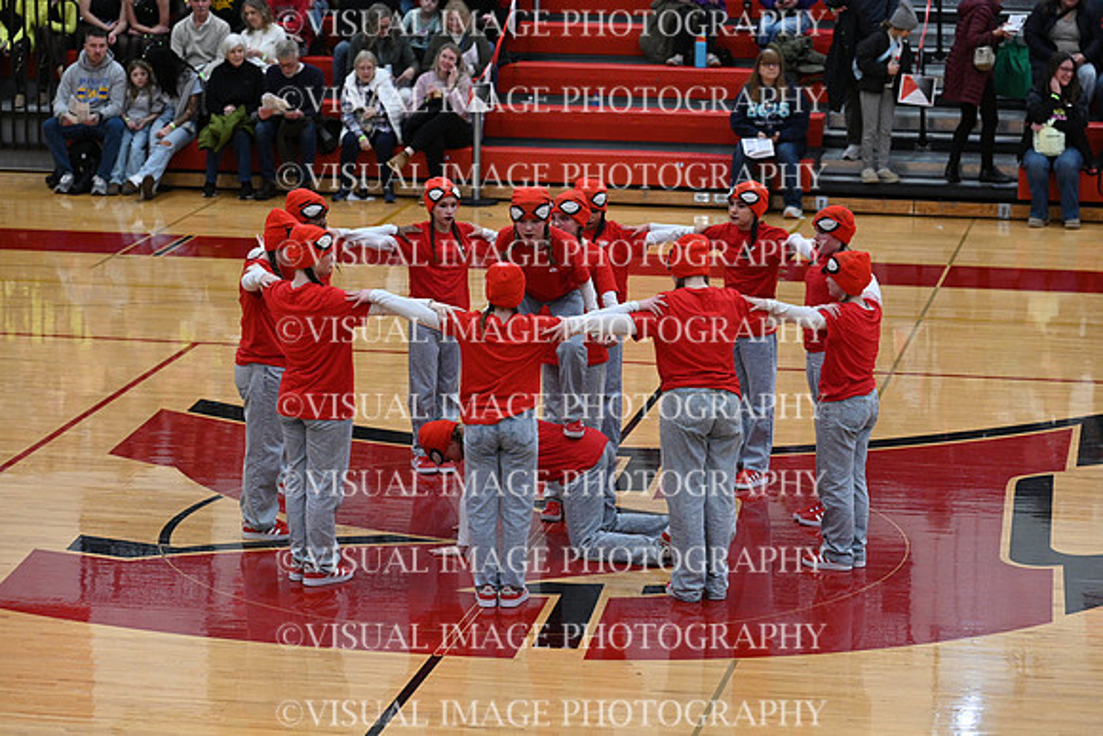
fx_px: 3677
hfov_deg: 17.1
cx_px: 552
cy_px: 368
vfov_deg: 11.4
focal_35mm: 120
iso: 4000
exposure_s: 1/400
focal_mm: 120
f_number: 4
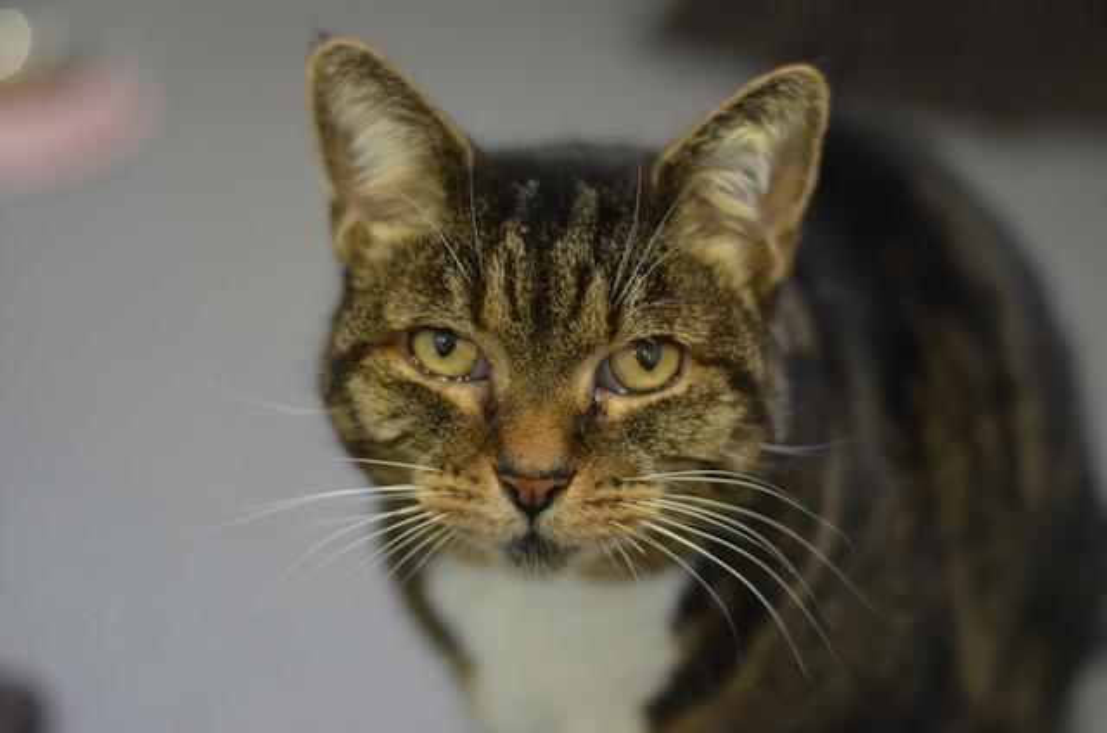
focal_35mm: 75
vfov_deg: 18.1
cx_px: 554
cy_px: 366
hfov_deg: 27.0
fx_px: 2302
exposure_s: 1/160
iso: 1600
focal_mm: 50
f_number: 2
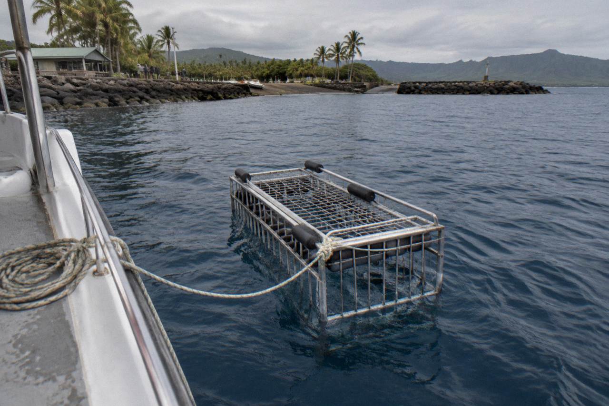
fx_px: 795
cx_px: 304
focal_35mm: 47
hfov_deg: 41.9
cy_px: 203
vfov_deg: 28.6
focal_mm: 47
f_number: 4.5
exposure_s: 1/1600
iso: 500
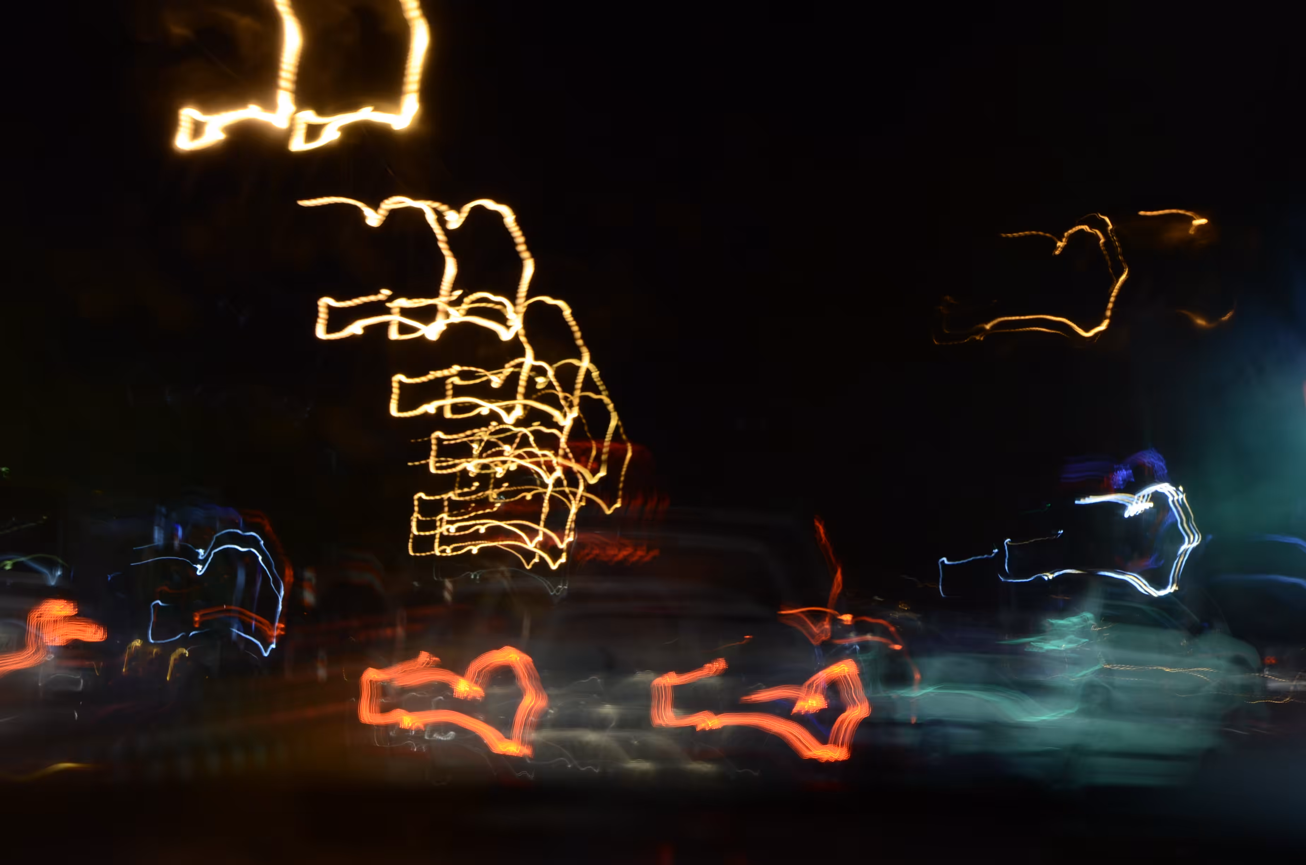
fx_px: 3801
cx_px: 653
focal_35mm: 105
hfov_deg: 19.5
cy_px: 432
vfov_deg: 13.0
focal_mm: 70
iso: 100
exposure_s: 2
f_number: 11
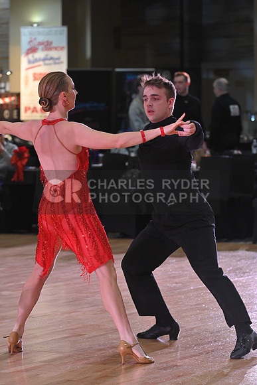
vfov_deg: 14.2
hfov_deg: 9.5
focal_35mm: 145
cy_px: 192
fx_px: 1552
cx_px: 128
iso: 2000
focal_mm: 145
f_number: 5
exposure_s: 1/320
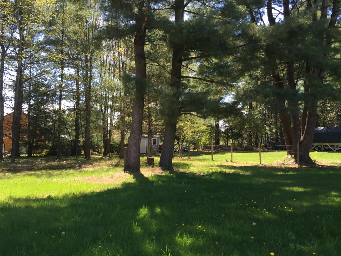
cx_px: 170
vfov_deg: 48.2
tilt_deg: +1.3
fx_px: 286
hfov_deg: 61.7
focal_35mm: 29
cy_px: 128
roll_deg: +0.4
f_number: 2.2
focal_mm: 4.15
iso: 32
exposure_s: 1/366
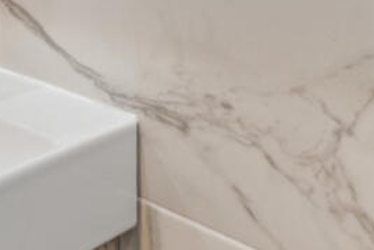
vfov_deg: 20.6
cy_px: -117
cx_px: -143
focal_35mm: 57
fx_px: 593
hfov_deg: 27.5
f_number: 11
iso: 400
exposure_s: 1/5
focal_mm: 10
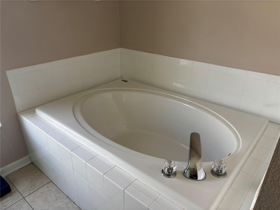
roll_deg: +1.1
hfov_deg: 67.3
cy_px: 105
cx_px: 140
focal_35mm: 26
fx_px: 210
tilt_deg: -22.5
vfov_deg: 53.1
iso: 50
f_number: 1.6
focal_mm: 5.96
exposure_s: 1/121
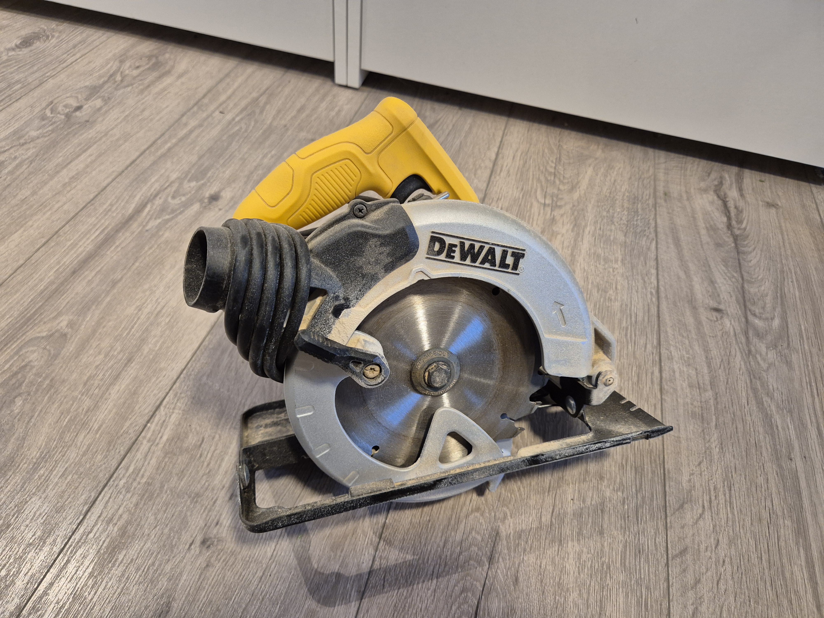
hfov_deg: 73.9
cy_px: 309
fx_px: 547
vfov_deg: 58.9
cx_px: 412
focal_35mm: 23
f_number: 1.8
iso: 500
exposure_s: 1/100
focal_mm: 5.4
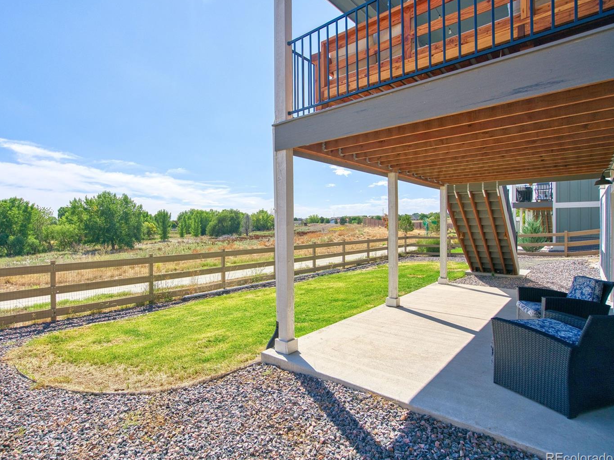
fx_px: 319
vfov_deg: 71.6
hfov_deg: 87.1
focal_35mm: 18
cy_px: 228
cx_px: 259
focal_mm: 16
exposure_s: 1/2000
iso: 500
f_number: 5
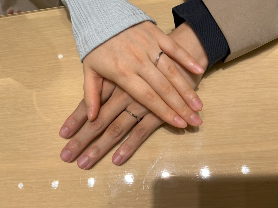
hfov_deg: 61.7
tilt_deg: -70.5
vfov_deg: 48.2
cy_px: 104
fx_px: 233
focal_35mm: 29
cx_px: 139
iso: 20
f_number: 1.8
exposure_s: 1/202
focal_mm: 3
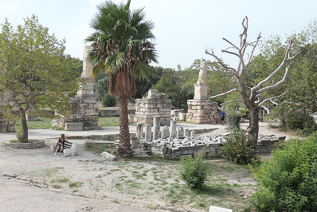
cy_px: 106
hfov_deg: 53.1
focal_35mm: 36
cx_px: 158
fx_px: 317
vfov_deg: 36.9
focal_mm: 8.8
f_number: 3.3
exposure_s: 1/1300
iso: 200
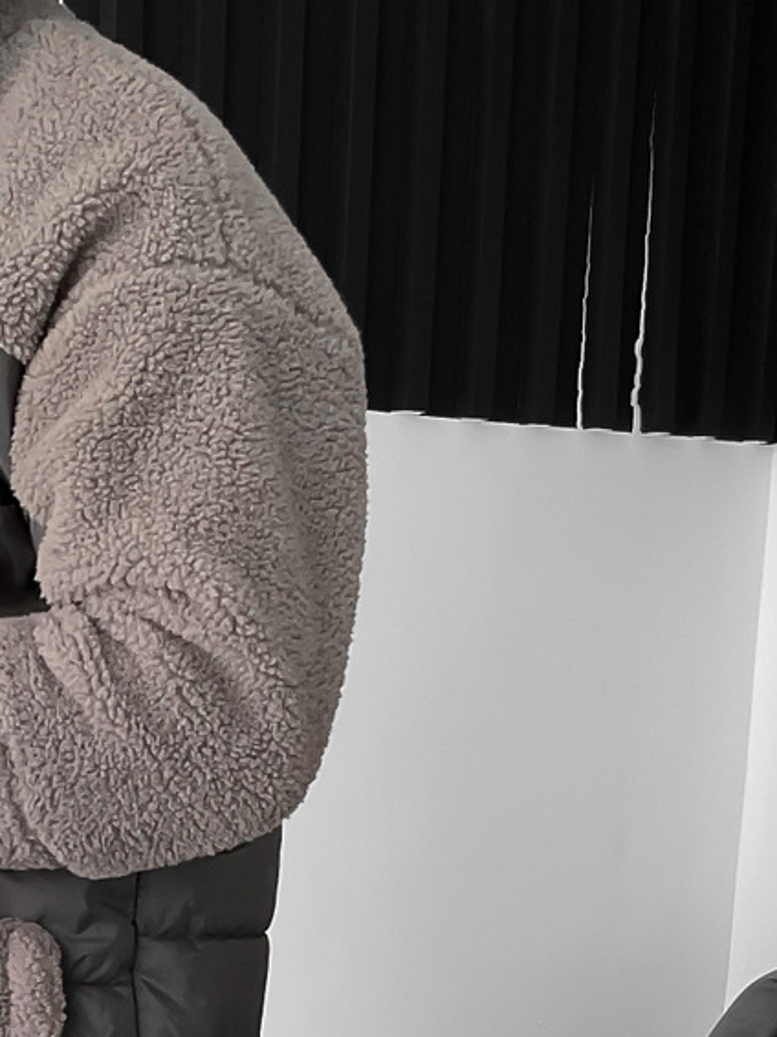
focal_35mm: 82
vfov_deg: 22.6
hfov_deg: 17.7
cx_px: 55
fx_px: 2456
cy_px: 1121
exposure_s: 1/120
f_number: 1.8
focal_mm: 3
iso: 32
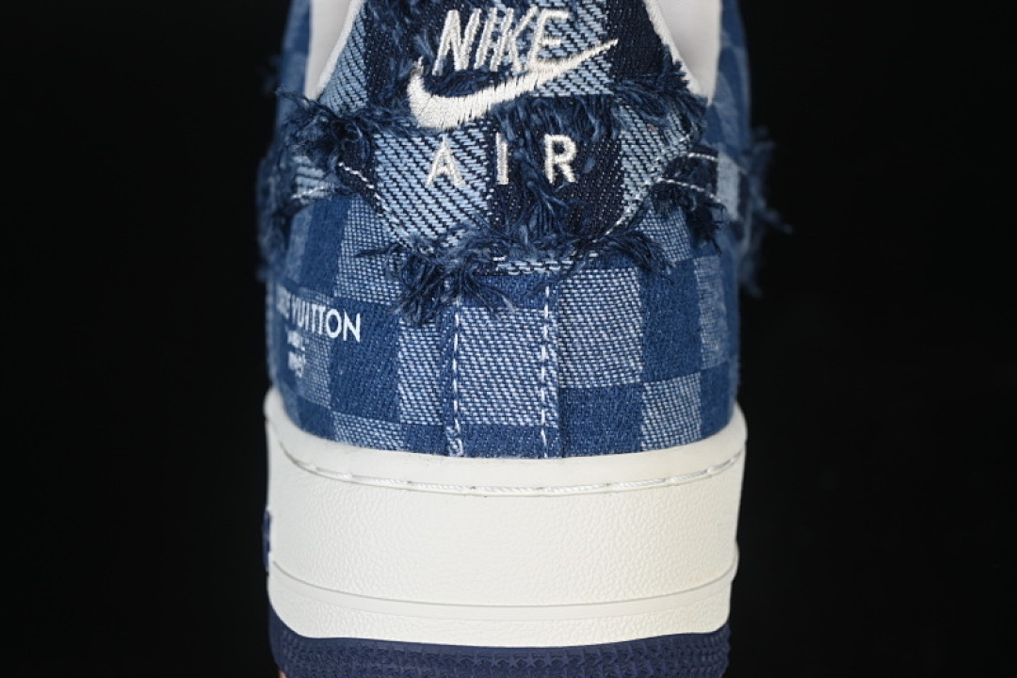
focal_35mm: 75
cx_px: 508
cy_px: 339
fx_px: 2119
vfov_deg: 18.2
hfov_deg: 27.0
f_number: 7.1
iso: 160
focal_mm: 50
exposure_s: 1/60
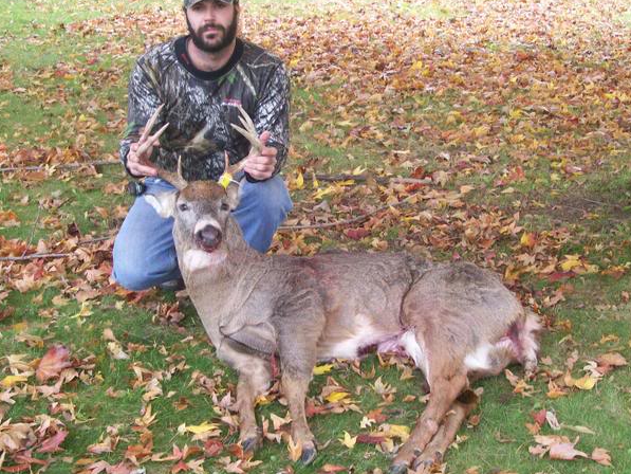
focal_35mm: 60
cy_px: 223
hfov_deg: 32.2
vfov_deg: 24.4
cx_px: 314
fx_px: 1094
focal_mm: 9.4
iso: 80
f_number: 3.4
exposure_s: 1/65
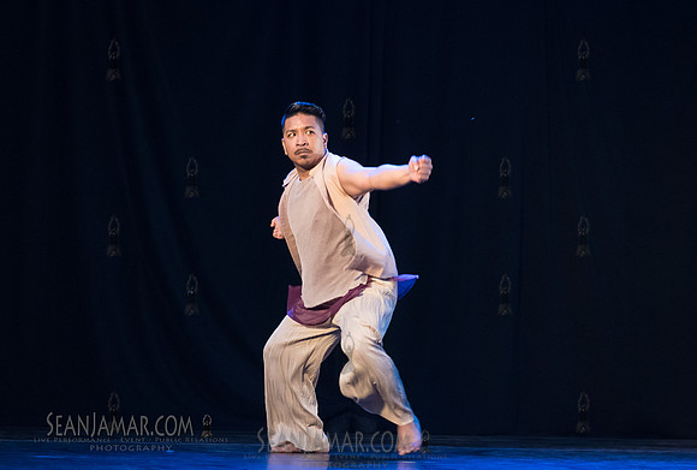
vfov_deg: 16.5
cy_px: 193
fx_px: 1616
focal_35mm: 83
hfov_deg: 24.3
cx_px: 358
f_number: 2.8
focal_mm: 70
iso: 4000
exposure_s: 1/200
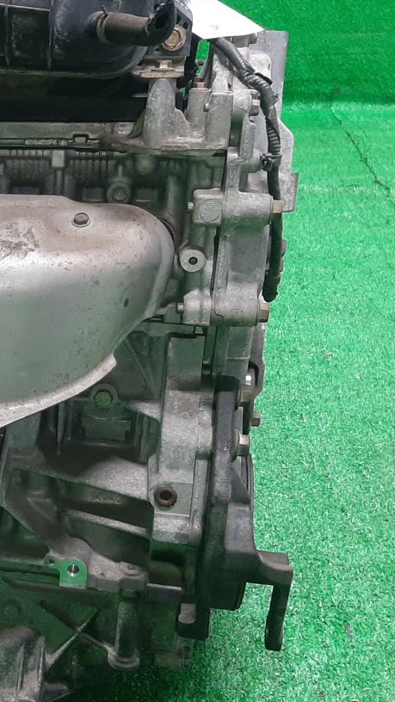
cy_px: 400
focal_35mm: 50
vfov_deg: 41.2
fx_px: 931
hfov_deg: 21.5
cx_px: -130
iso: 172
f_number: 1.7
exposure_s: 1/50
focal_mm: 3.93
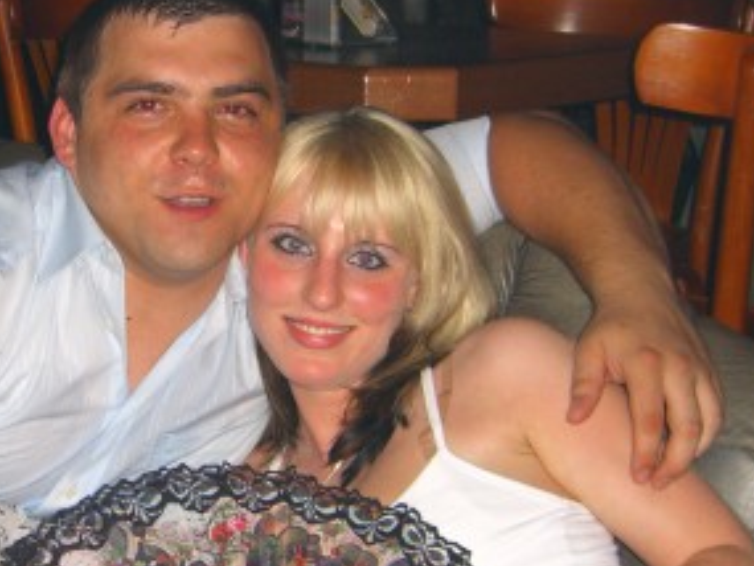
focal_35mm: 80
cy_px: 315
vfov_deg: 18.4
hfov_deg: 24.1
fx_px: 1743
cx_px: 190
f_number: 2.8
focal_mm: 7.9
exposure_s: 1/60
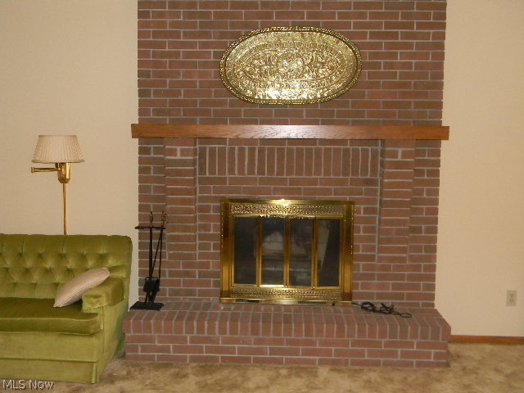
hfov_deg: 45.8
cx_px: 262
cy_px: 196
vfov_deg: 35.1
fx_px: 621
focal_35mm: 41
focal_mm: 7.3
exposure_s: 1/30
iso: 338
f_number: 3.8
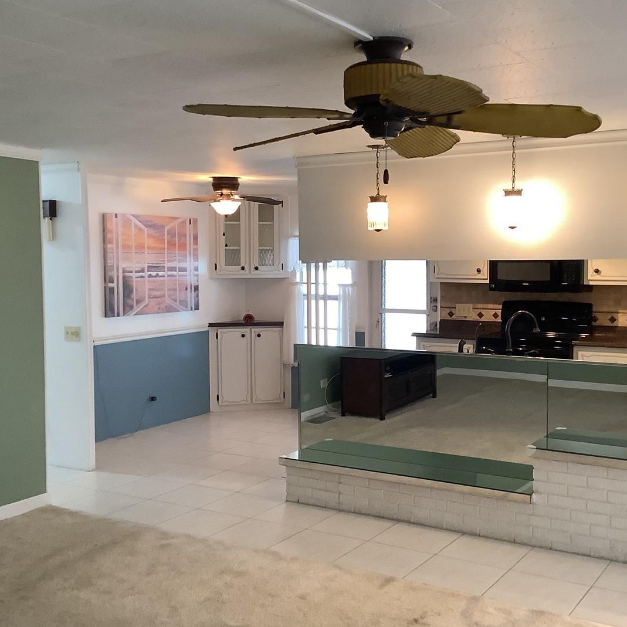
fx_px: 840
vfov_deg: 40.9
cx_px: 324
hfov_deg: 40.9
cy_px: 301
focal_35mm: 41
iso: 250
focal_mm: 3.3
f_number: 2.4
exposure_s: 1/60
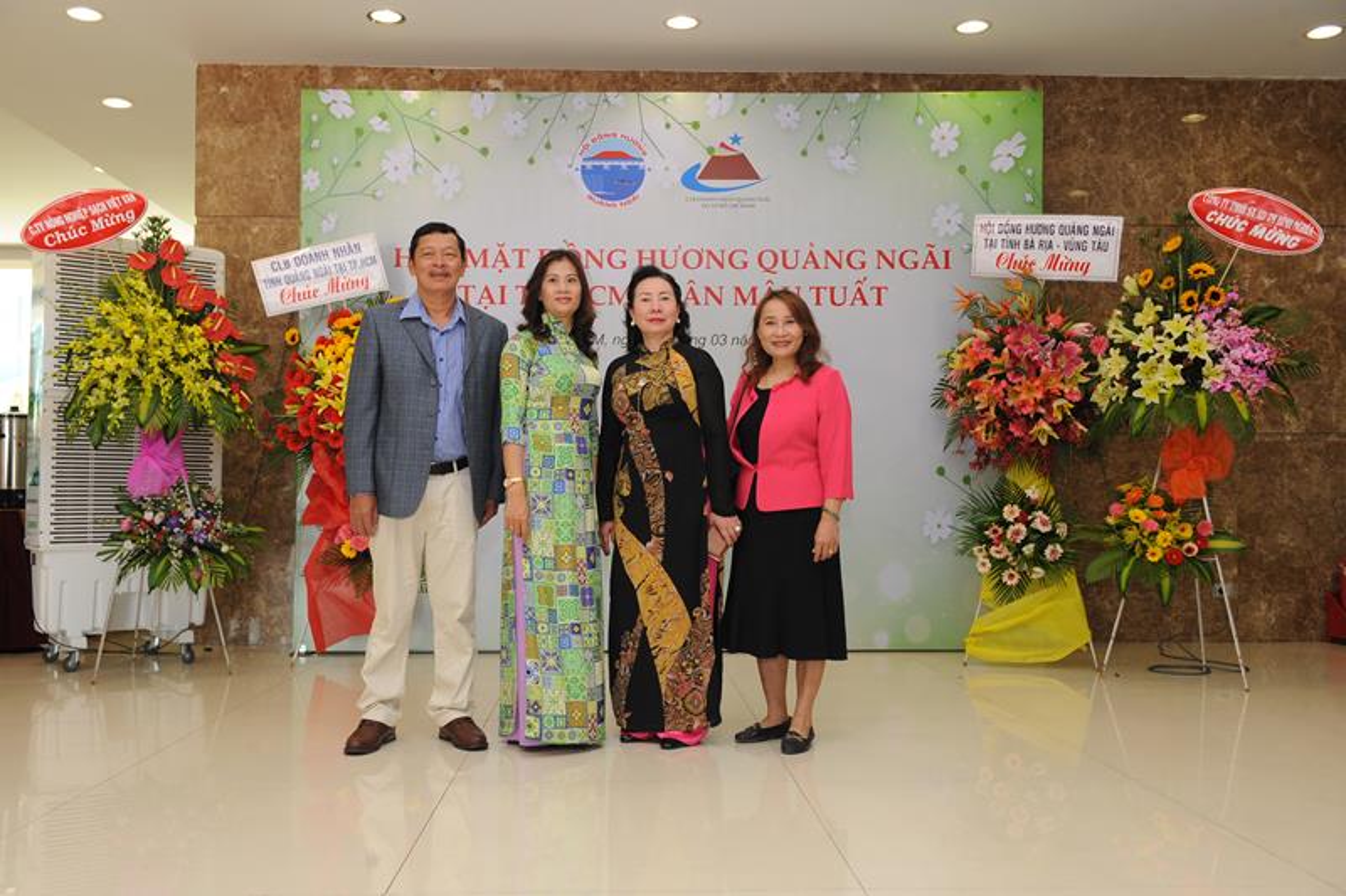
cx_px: 673
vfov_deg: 38.9
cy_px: 448
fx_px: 1271
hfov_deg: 55.8
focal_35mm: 34
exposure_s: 1/125
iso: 1600
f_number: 5.6
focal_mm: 34
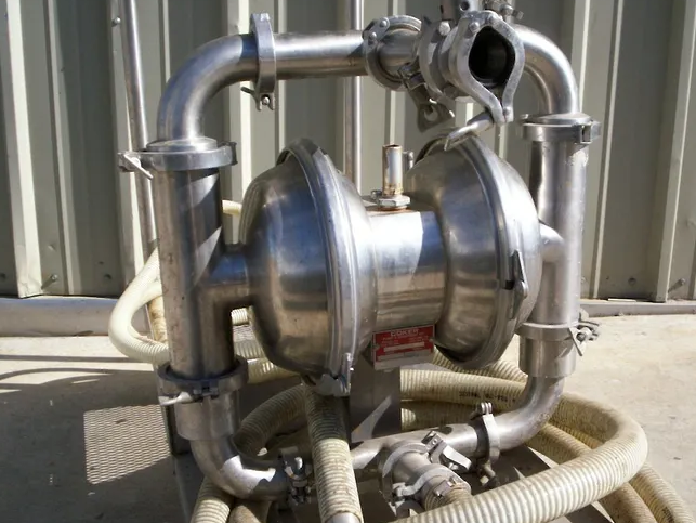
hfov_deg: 44.7
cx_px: 376
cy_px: 263
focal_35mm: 42
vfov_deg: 34.4
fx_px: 845
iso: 100
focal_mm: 5.9
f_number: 4.5
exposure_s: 1/616
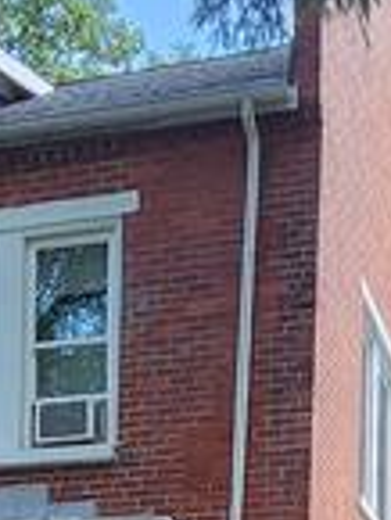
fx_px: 1459
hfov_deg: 15.2
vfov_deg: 16.2
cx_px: 72
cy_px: 1008
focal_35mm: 97
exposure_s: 1/169
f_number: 2.2
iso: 50
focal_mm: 2.2
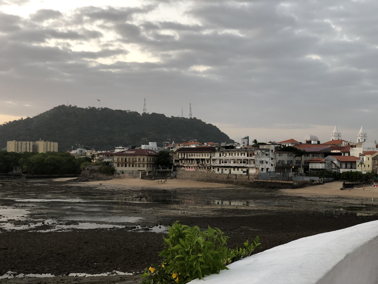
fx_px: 568
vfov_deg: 28.0
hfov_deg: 36.8
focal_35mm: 52
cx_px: 189
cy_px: 142
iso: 32
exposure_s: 1/60
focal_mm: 6
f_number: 2.4
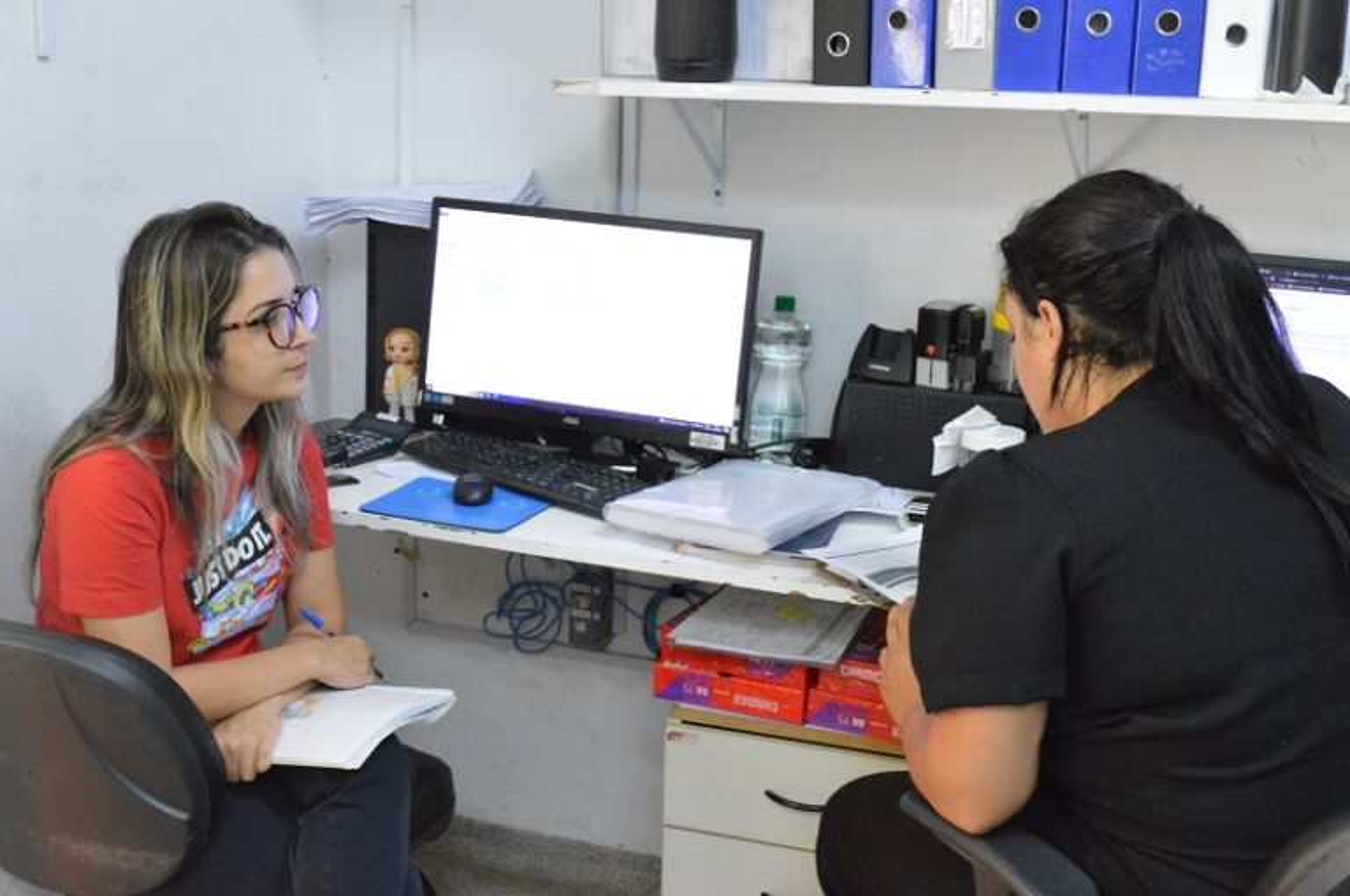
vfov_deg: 28.9
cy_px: 448
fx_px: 1742
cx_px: 675
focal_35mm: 46
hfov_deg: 42.4
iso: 5600
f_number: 7.1
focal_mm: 31
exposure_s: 1/50
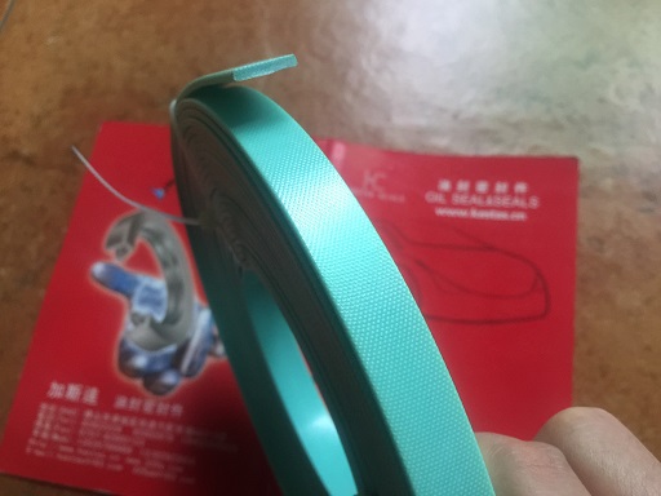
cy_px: 248
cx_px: 330
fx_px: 554
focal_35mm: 29
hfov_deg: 61.7
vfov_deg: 48.2
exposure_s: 1/17
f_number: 2.2
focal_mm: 4.15
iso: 125
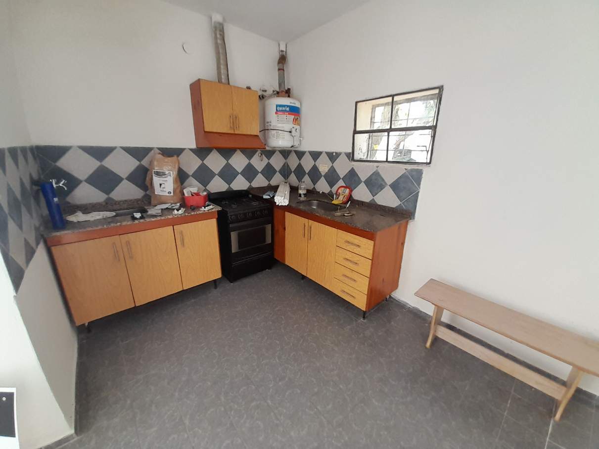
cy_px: 224
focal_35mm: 13
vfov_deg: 89.9
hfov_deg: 106.2
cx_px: 300
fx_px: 225
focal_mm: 1.13
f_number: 2.2
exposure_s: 1/50
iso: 80
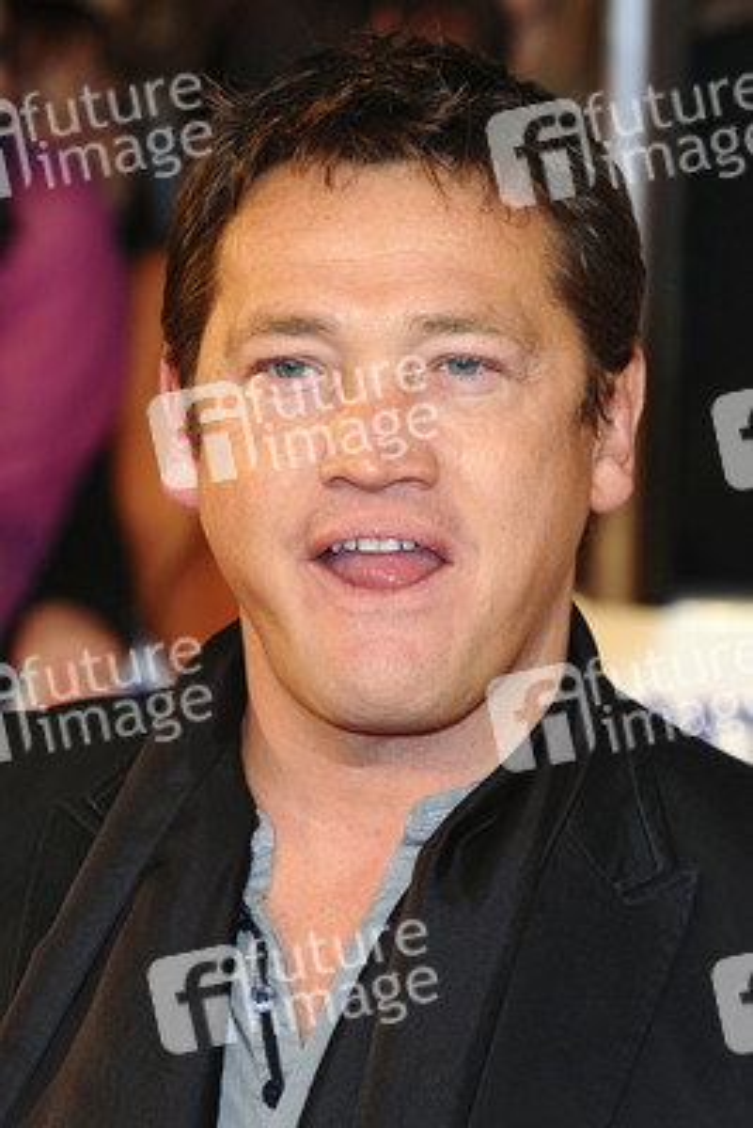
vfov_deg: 12.2
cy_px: 564
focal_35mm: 168
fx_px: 5266
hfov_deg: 8.2
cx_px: 376
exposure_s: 1/160
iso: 640
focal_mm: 112
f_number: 5
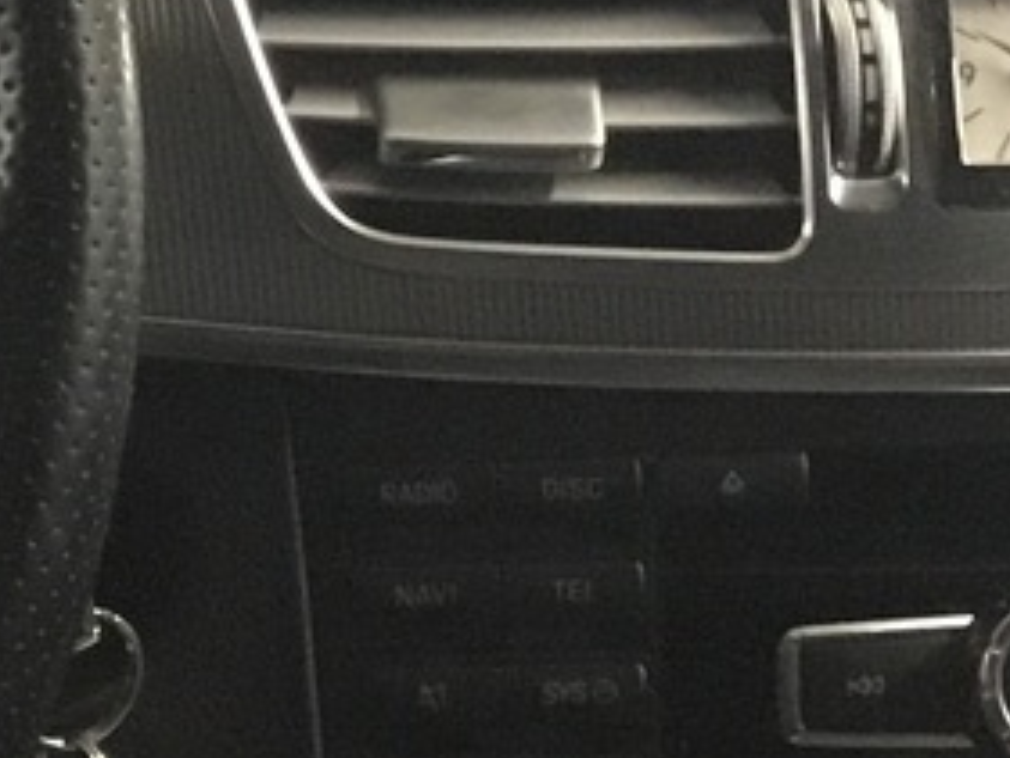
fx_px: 4641
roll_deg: +0.9
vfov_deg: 9.3
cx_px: -338
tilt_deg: -22.4
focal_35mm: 159
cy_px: 510
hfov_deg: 12.0
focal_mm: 3.3
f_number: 2.4
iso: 400
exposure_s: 1/17
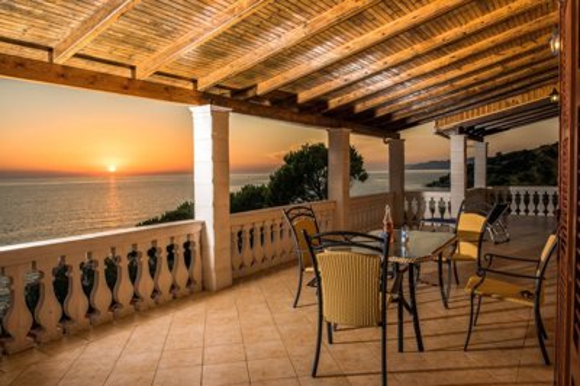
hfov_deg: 73.8
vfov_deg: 53.1
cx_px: 290
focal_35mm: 24
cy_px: 193
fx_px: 386
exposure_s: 1/160
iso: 250
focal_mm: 24
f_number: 11
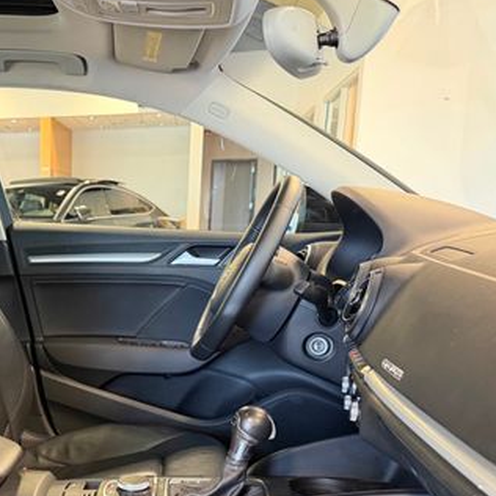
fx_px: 697
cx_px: 24
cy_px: 352
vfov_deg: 38.5
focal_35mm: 43
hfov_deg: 36.1
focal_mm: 6.76
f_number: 1.78
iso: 500
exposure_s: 1/60
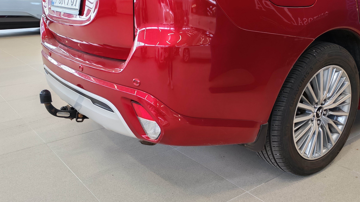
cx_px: 180
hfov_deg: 55.3
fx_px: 344
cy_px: 106
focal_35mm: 36
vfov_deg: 32.8
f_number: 1.9
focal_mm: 6.12
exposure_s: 1/100
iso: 319
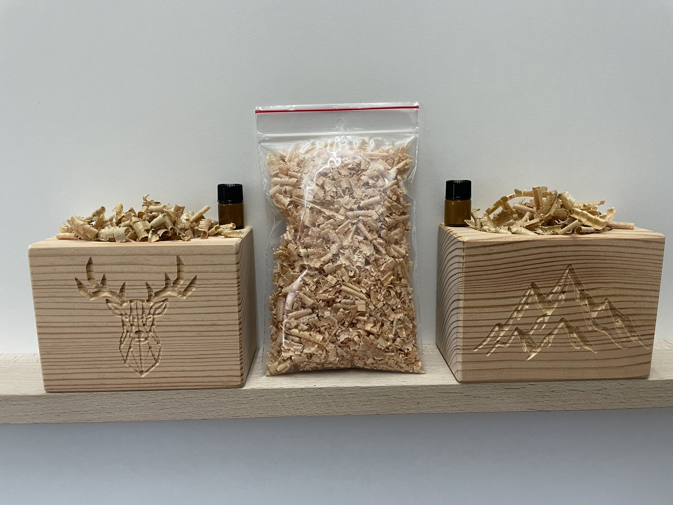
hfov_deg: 67.3
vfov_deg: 53.1
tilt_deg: -10.4
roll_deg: +1.2
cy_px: 252
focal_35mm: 26
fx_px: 505
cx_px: 336
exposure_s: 1/50
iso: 100
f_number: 1.6
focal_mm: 4.2
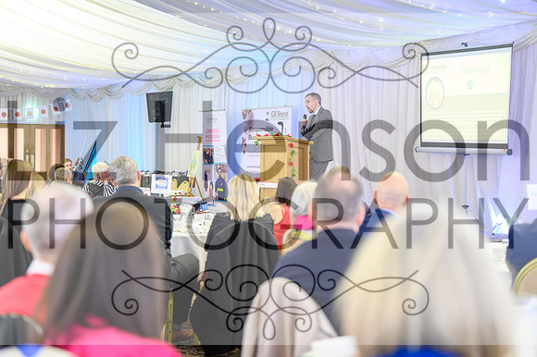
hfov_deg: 28.9
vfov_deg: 19.4
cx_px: 268
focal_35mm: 70
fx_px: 1044
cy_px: 178
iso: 12800
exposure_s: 1/200
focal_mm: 70
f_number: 2.8
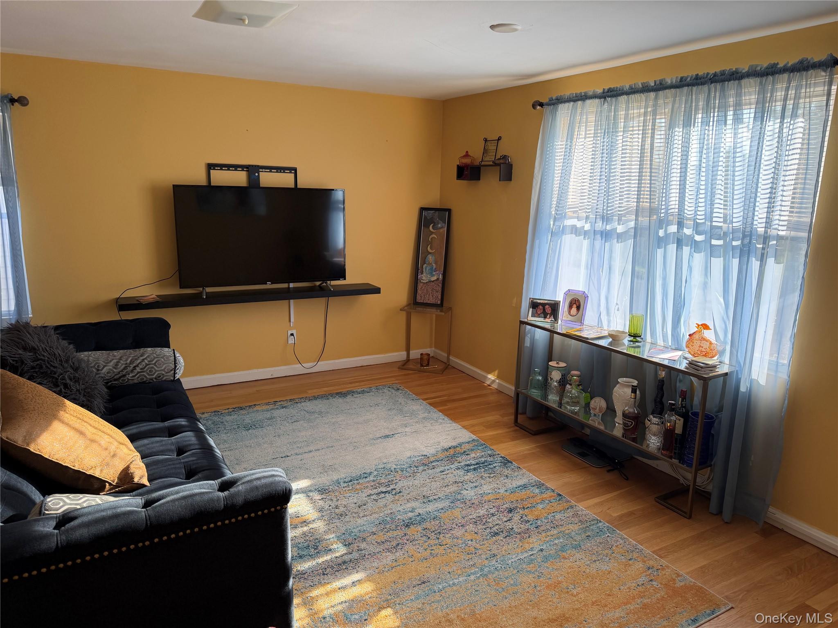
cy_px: 314
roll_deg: -1.2
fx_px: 581
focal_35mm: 24
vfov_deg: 56.8
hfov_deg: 71.6
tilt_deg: -12.7
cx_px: 419
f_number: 1.78
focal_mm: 6.76
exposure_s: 1/225
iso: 80
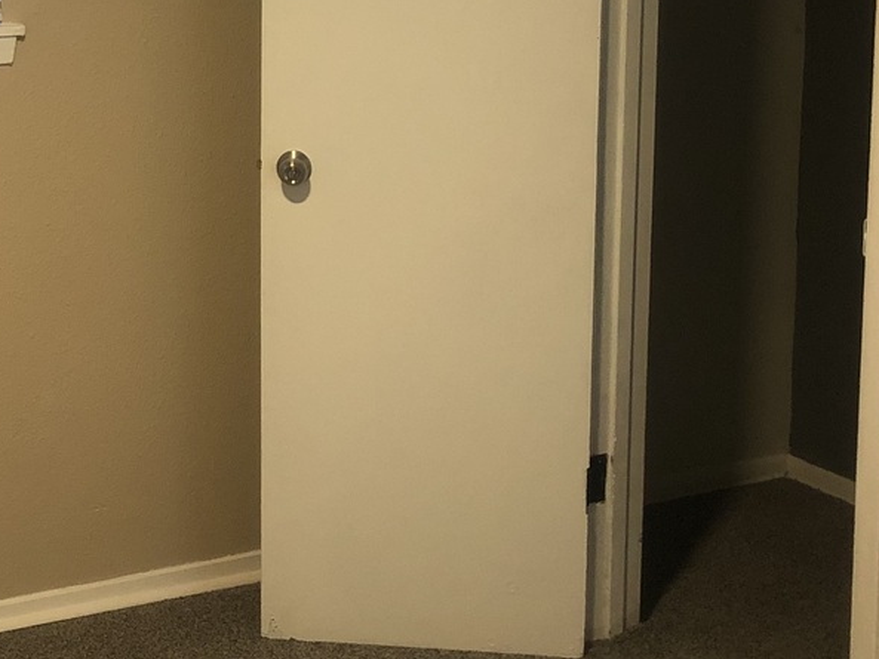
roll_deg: +0.3
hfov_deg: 27.8
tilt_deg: -7.0
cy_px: 25
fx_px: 1727
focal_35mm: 68
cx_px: 144
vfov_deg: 21.0
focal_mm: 3.99
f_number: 1.8
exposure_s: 1/12
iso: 100
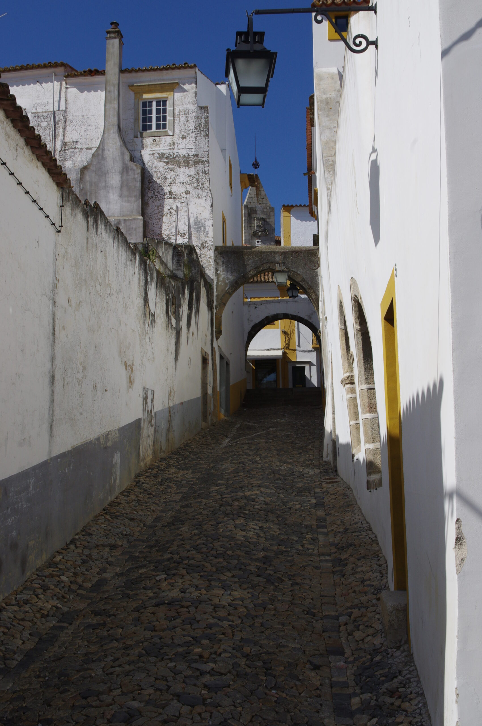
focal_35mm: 39
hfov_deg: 34.1
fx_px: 785
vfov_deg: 49.6
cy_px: 363
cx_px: 241
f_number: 13
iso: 200
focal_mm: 26.25
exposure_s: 1/250
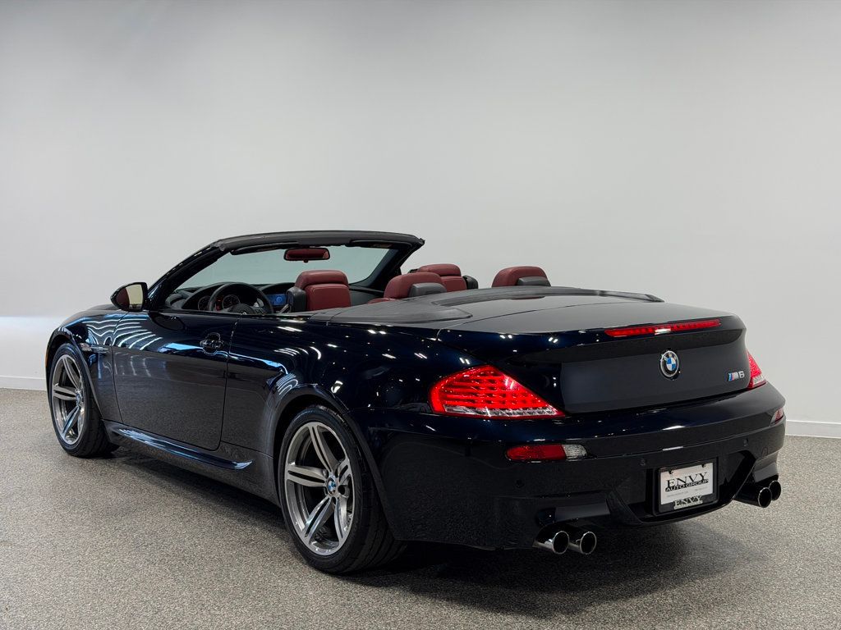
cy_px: 315
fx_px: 1166
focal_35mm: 48
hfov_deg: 39.7
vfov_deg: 30.3
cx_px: 420
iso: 64
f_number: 1.78
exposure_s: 1/259
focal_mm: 6.76
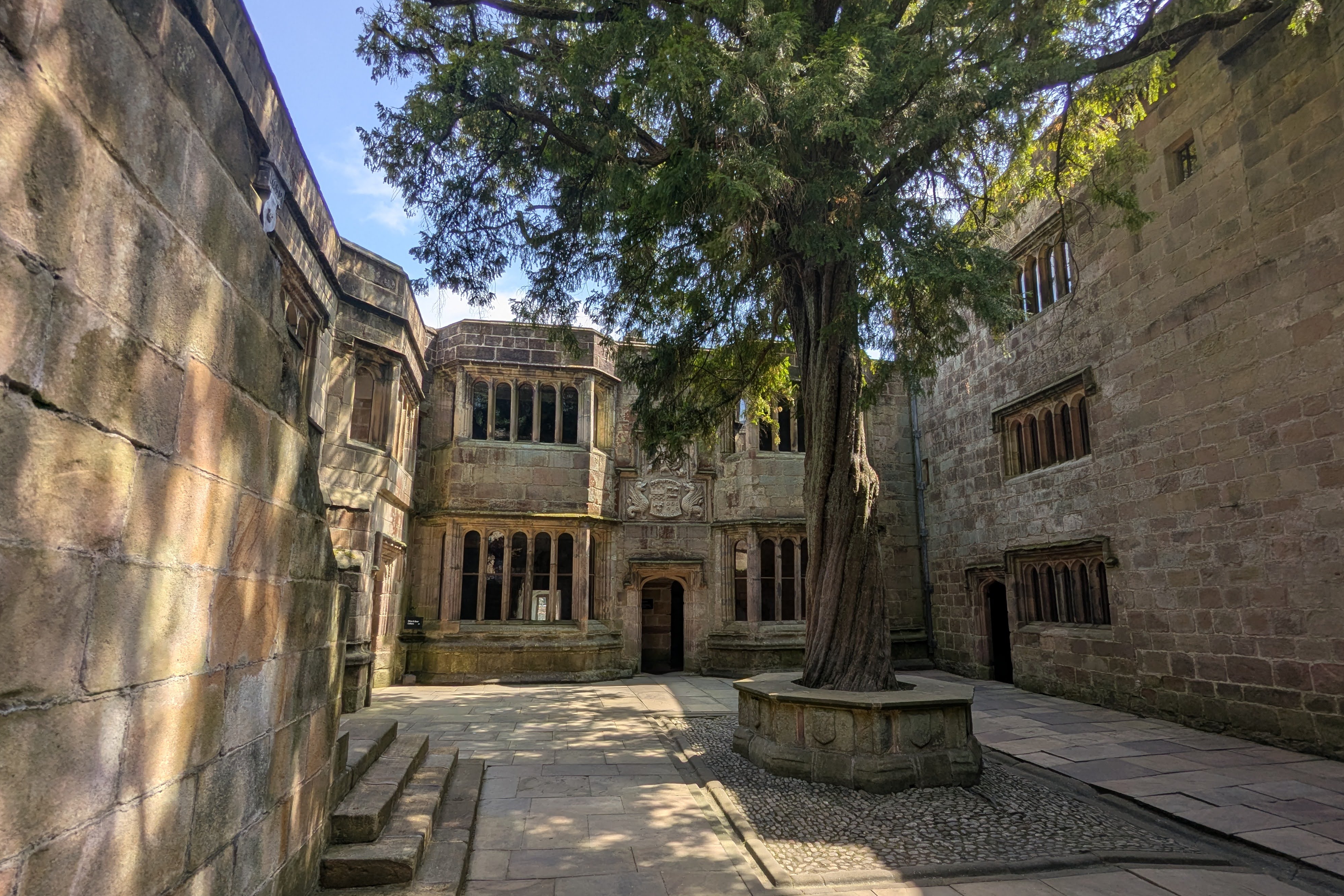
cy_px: 498
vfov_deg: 70.2
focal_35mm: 17
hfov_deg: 93.3
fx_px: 635
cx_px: 678
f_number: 2.2
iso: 38
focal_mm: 2.35
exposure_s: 1/689
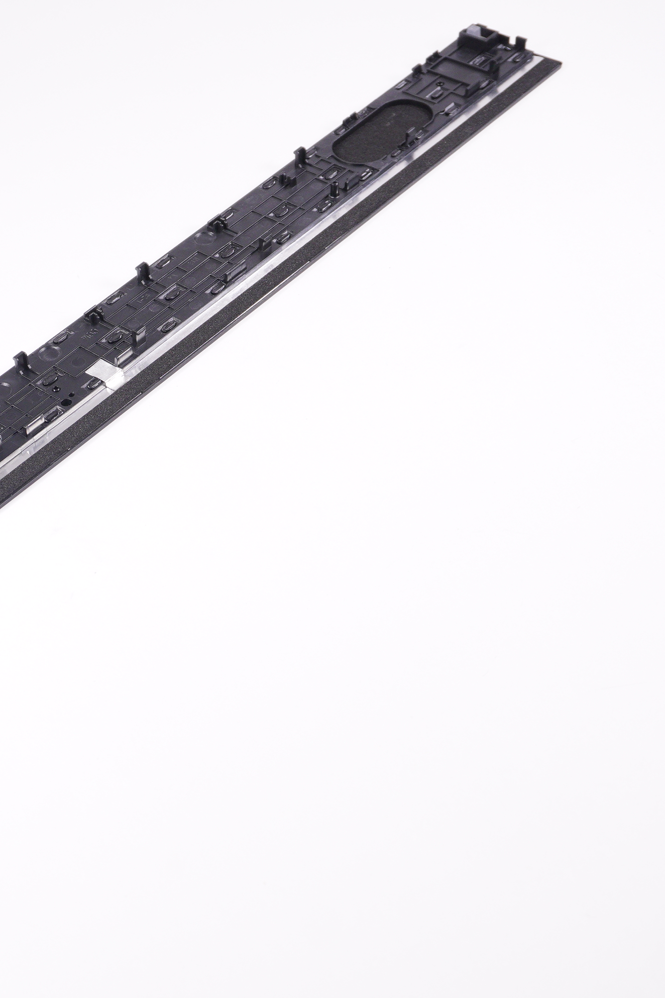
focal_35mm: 57
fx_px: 1573
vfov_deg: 35.2
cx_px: 20
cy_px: 501
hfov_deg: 23.0
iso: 640
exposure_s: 1/250
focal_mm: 25
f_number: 6.3
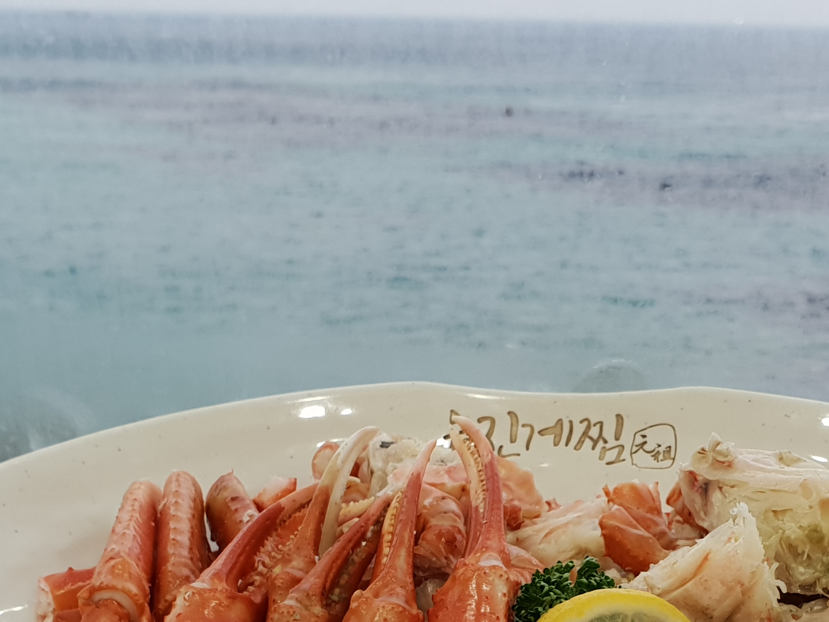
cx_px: 572
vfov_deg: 20.8
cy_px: 742
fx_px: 1581
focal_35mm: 66
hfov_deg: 29.1
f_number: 2.4
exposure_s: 1/60
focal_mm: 4.3
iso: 80
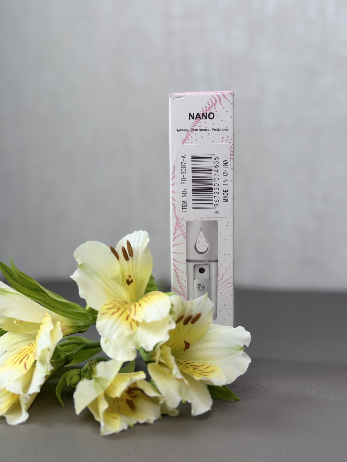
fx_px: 642
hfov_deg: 30.3
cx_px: 174
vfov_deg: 39.7
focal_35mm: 48
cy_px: 231
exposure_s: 1/384
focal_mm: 6.76
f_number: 1.78
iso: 64
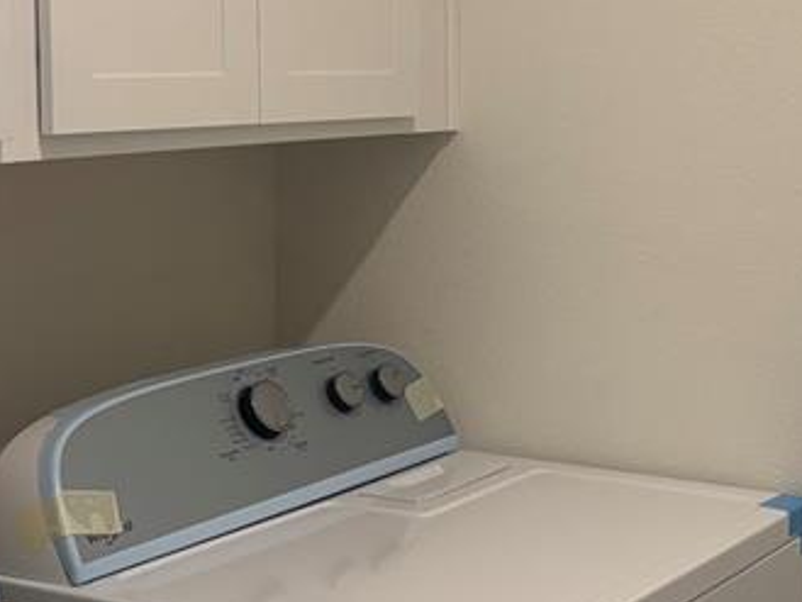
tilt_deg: -6.9
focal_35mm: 81
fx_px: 1877
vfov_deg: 18.2
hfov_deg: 23.9
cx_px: 600
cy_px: 224
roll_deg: -0.4
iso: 125
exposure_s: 1/60
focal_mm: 5.96
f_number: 1.6
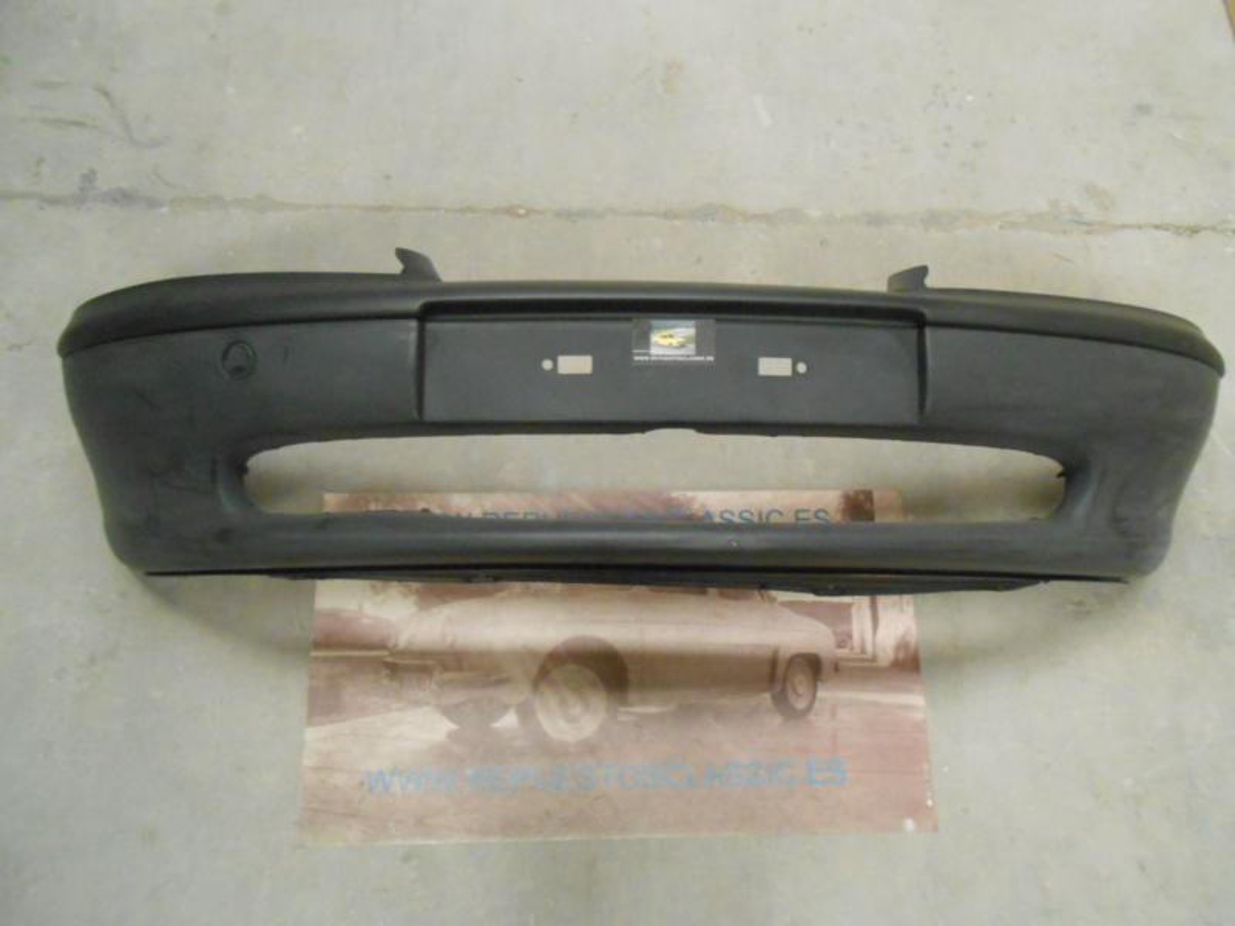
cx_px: 618
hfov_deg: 67.3
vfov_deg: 53.1
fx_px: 928
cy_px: 463
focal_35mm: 26
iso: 800
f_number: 3.5
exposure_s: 1/15
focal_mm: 4.6
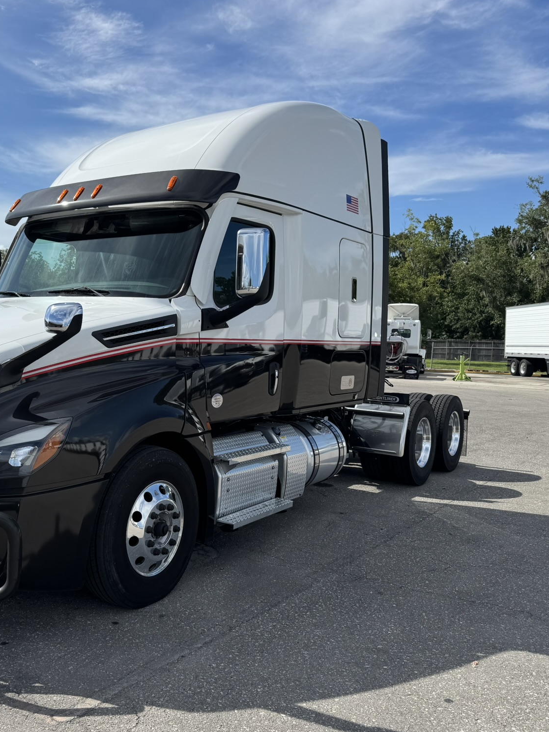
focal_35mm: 33
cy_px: 375
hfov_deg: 42.2
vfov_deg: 55.3
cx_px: 169
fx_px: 698
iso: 80
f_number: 1.78
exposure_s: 1/5814
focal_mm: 6.76
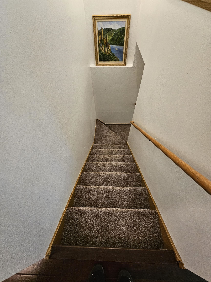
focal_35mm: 13
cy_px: 141
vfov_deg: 106.2
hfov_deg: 89.9
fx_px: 106
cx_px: 106
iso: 500
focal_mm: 2.2
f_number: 2.2
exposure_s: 1/30
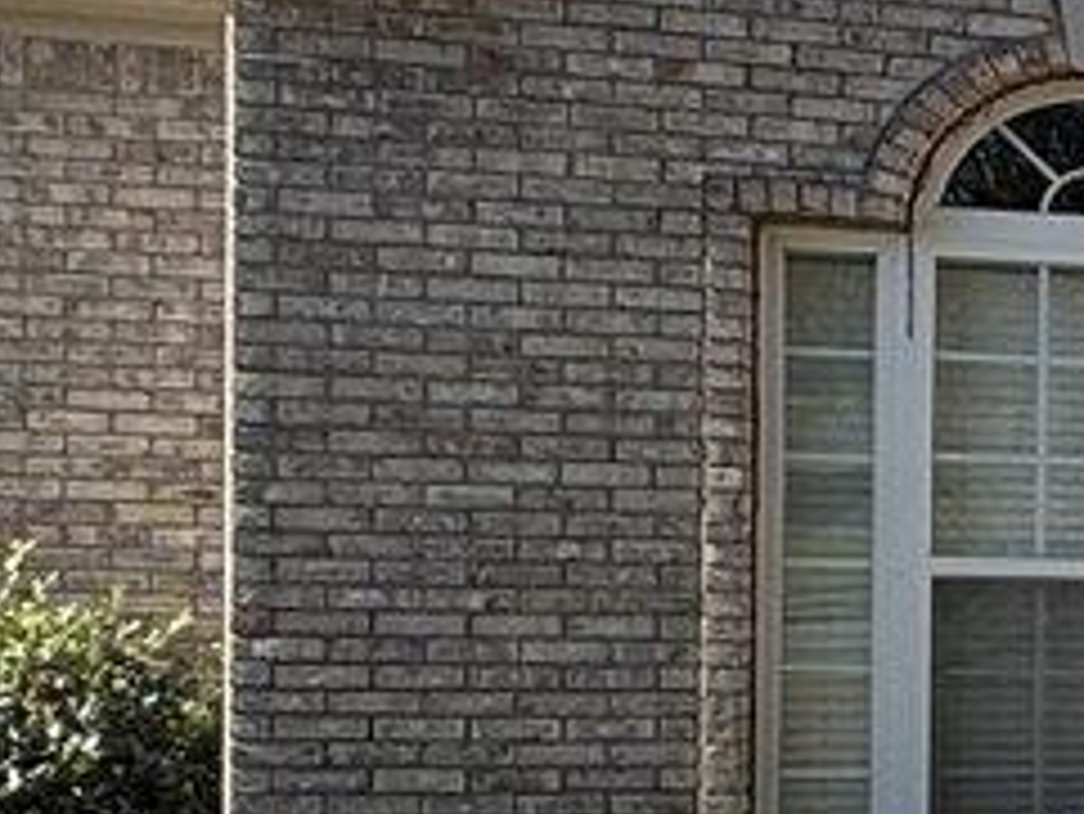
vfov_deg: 15.8
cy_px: 621
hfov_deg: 14.0
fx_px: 2914
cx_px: 2663
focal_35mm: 93
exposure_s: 1/1339
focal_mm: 2.22
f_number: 2.2
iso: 50
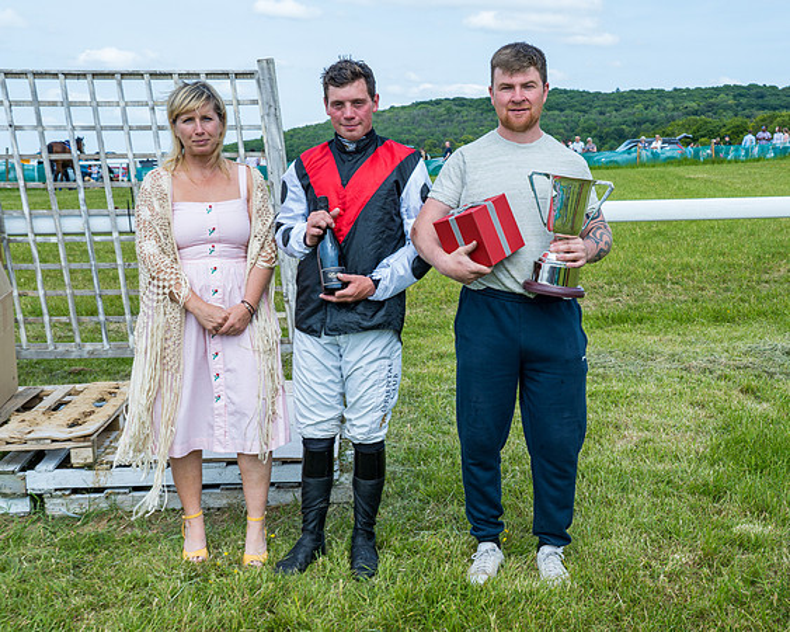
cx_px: 465
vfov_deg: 32.3
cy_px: 350
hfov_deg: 39.7
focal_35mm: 47
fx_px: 1091
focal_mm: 35
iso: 50
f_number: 9
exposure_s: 1/100
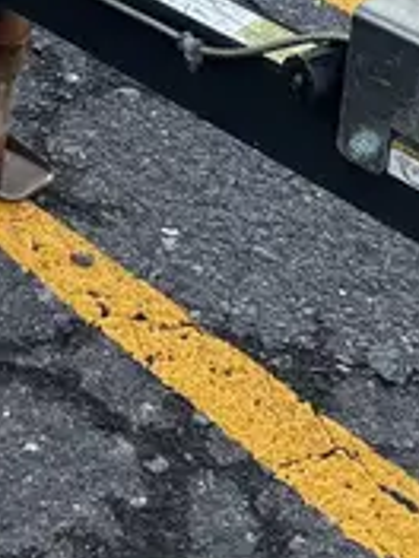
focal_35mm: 108
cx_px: -324
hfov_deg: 12.6
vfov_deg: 15.2
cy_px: -515
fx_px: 1743
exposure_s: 1/577
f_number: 1.6
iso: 50
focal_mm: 5.96
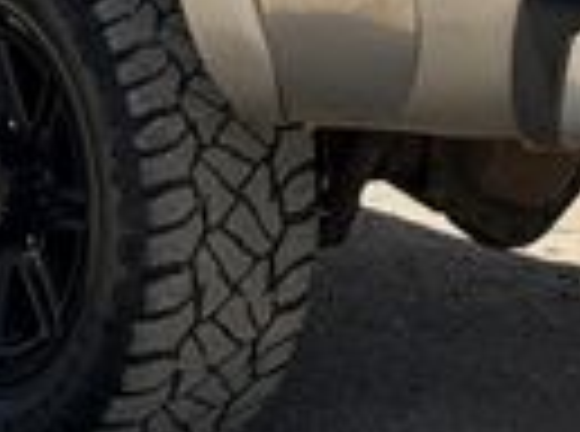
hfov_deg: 8.3
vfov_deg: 6.1
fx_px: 3993
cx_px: 157
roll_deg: -1.6
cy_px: -346
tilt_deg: -5.3
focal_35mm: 239
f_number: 1.78
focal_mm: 6.76
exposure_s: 1/4878
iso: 64
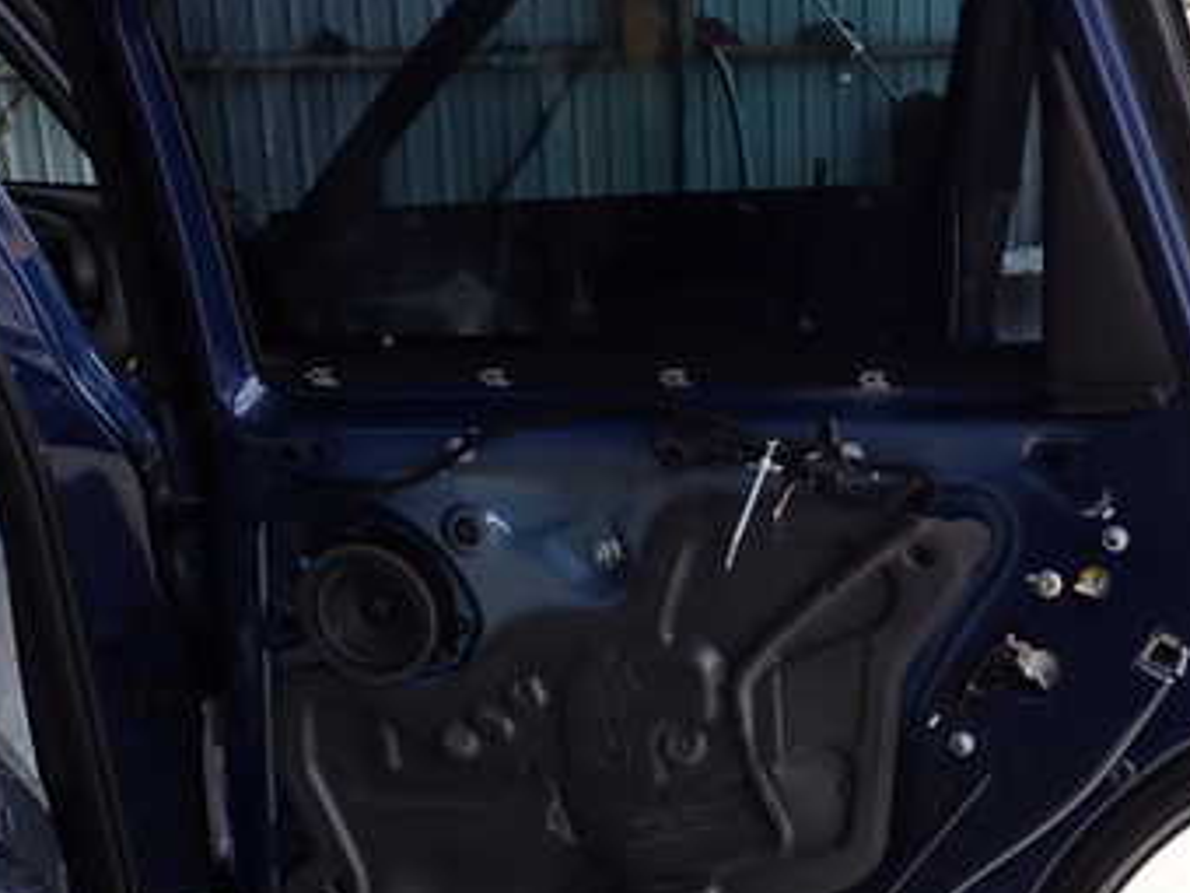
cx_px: 892
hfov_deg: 35.4
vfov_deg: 27.5
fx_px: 1822
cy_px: 469
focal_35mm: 53
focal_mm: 5.4
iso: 100
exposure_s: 1/250
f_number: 3.2
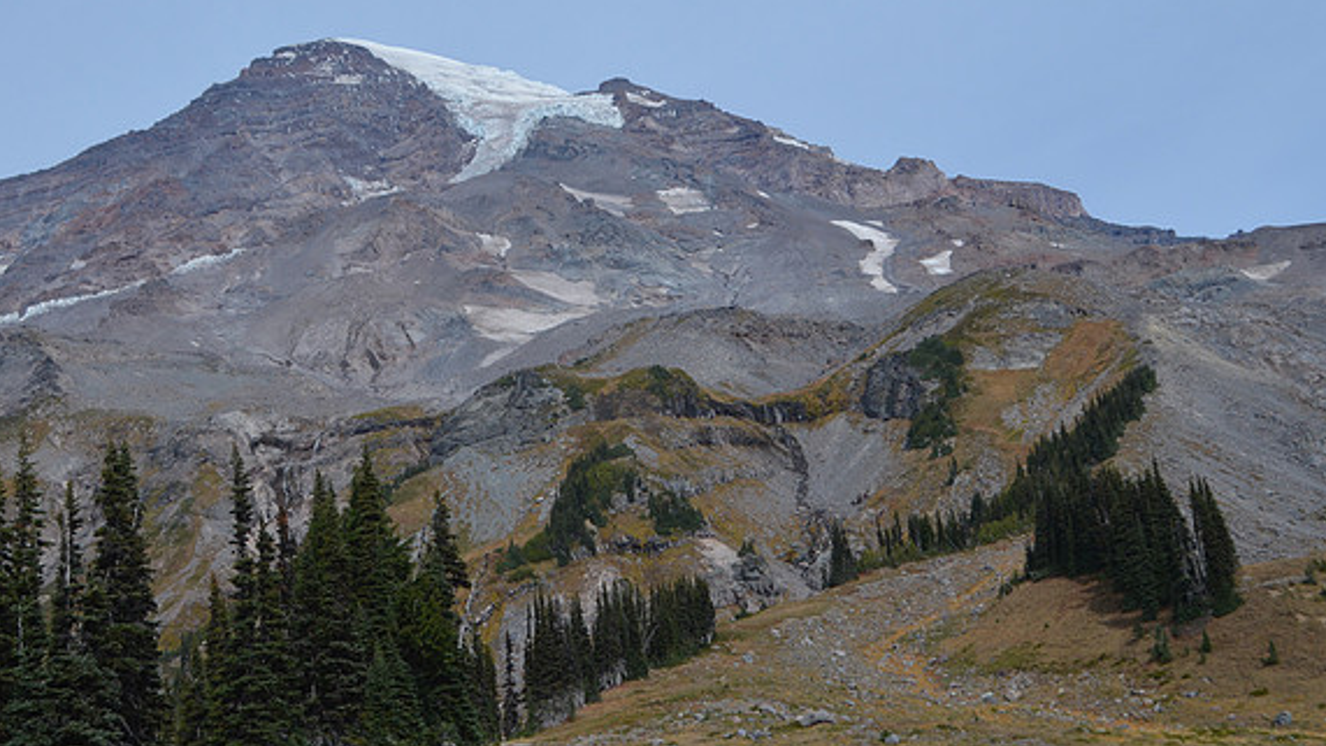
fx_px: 1793
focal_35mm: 51
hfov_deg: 40.6
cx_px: 664
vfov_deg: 23.5
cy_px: 360
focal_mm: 32
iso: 400
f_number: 7.1
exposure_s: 1/1600
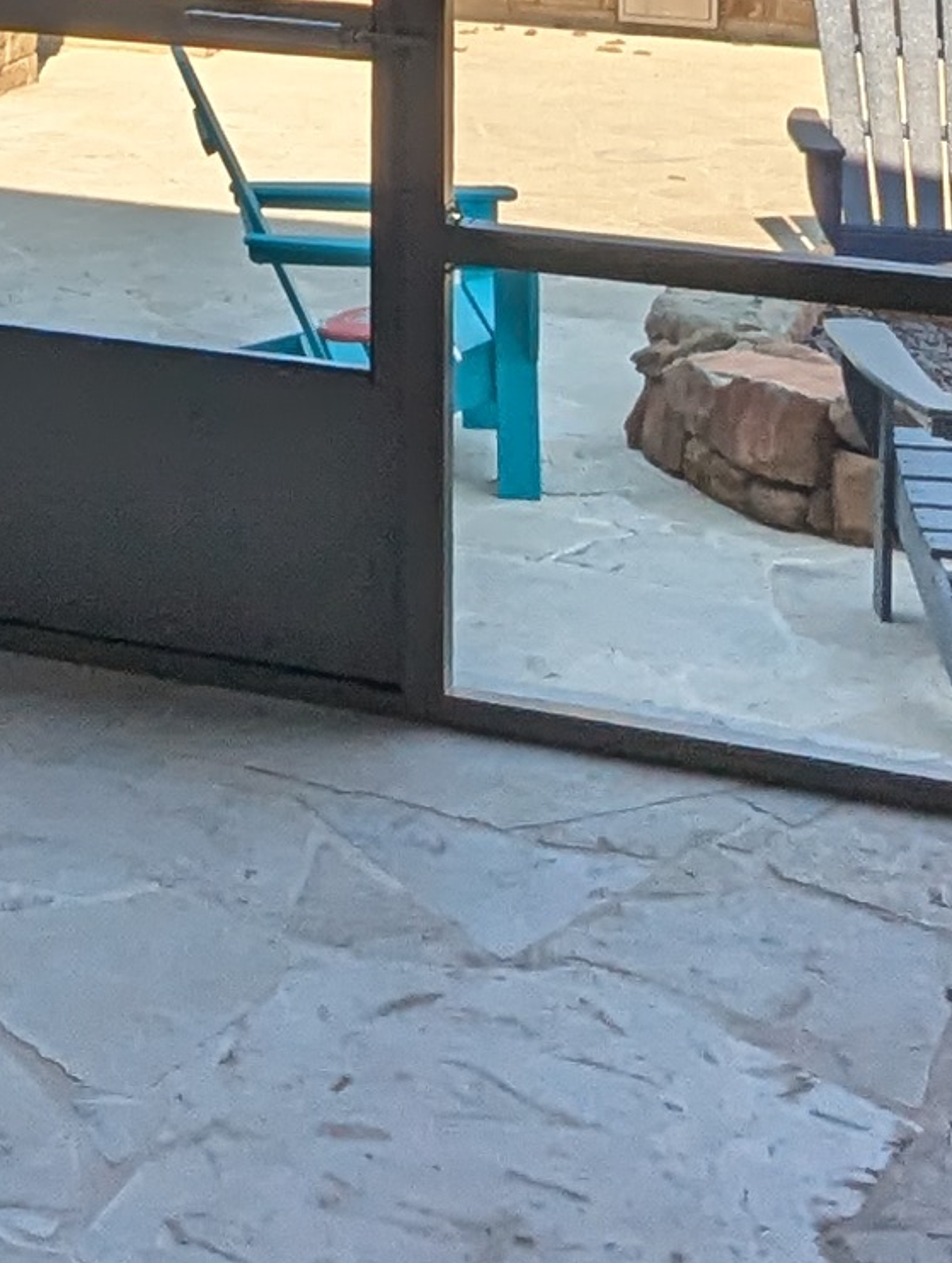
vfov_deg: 19.8
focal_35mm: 88
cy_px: -528
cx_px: -249
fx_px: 3218
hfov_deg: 16.0
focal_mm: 2.35
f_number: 2.2
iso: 55
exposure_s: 1/679
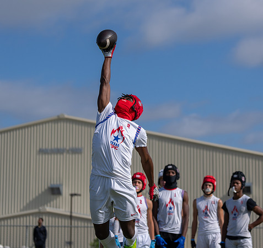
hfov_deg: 16.7
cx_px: 135
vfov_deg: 15.8
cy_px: 100
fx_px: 894
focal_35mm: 107
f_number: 2.8
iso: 100
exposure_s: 1/5000
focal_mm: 70
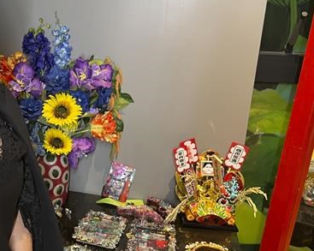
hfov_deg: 38.9
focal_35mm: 45
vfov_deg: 33.4
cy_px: 121
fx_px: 418
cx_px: 44
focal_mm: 5.1
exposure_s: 1/50
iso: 160
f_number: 1.6
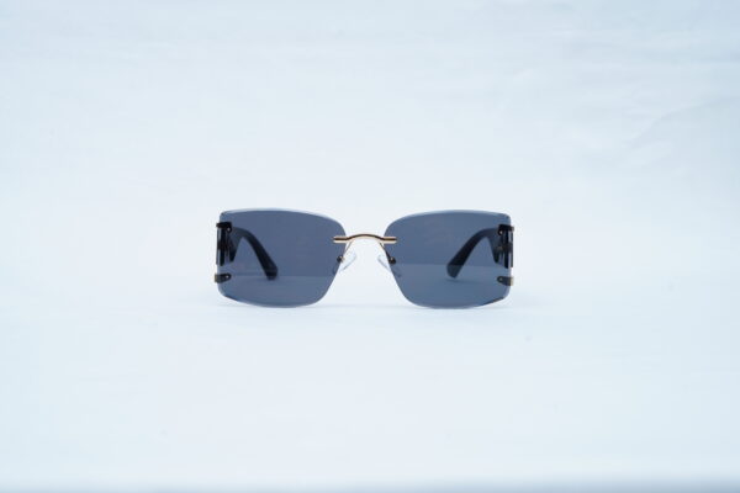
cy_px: 246
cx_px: 370
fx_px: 1028
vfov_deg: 27.0
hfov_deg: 39.6
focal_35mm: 50
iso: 200
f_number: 9
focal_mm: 50
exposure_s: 1/160
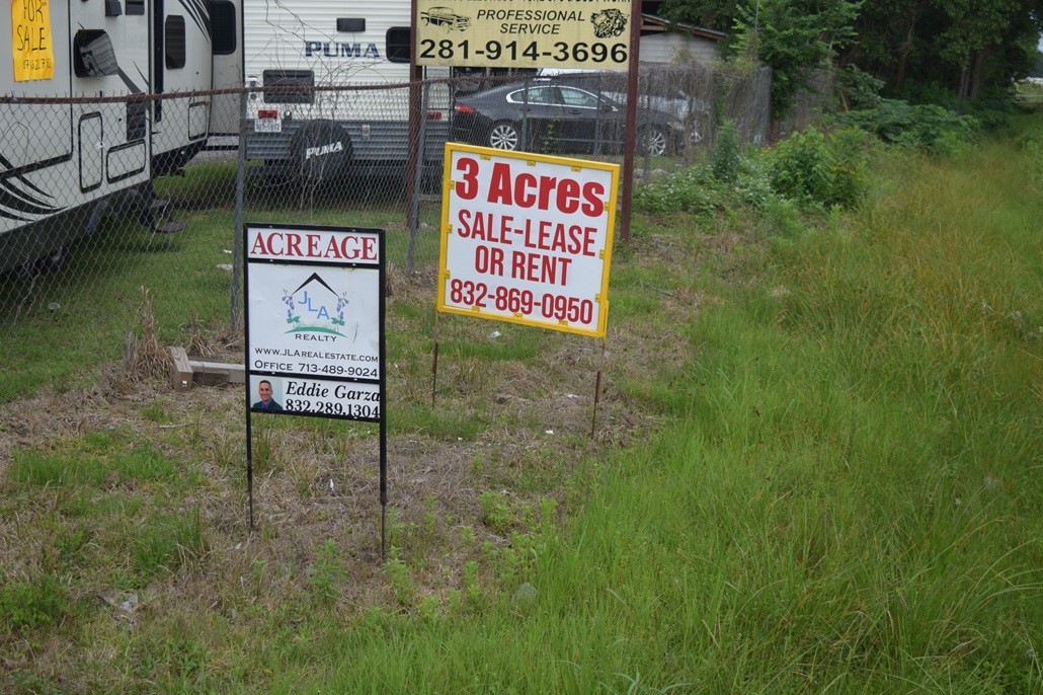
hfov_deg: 38.9
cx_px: 522
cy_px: 348
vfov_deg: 26.5
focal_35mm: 51
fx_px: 1477
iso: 200
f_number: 4.5
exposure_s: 1/320
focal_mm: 34
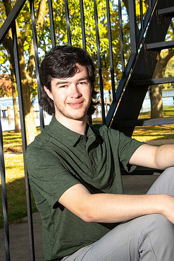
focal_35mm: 82
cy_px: 130
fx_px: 594
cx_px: 87
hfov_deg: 16.7
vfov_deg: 24.8
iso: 800
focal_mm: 82
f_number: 14
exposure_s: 1/160
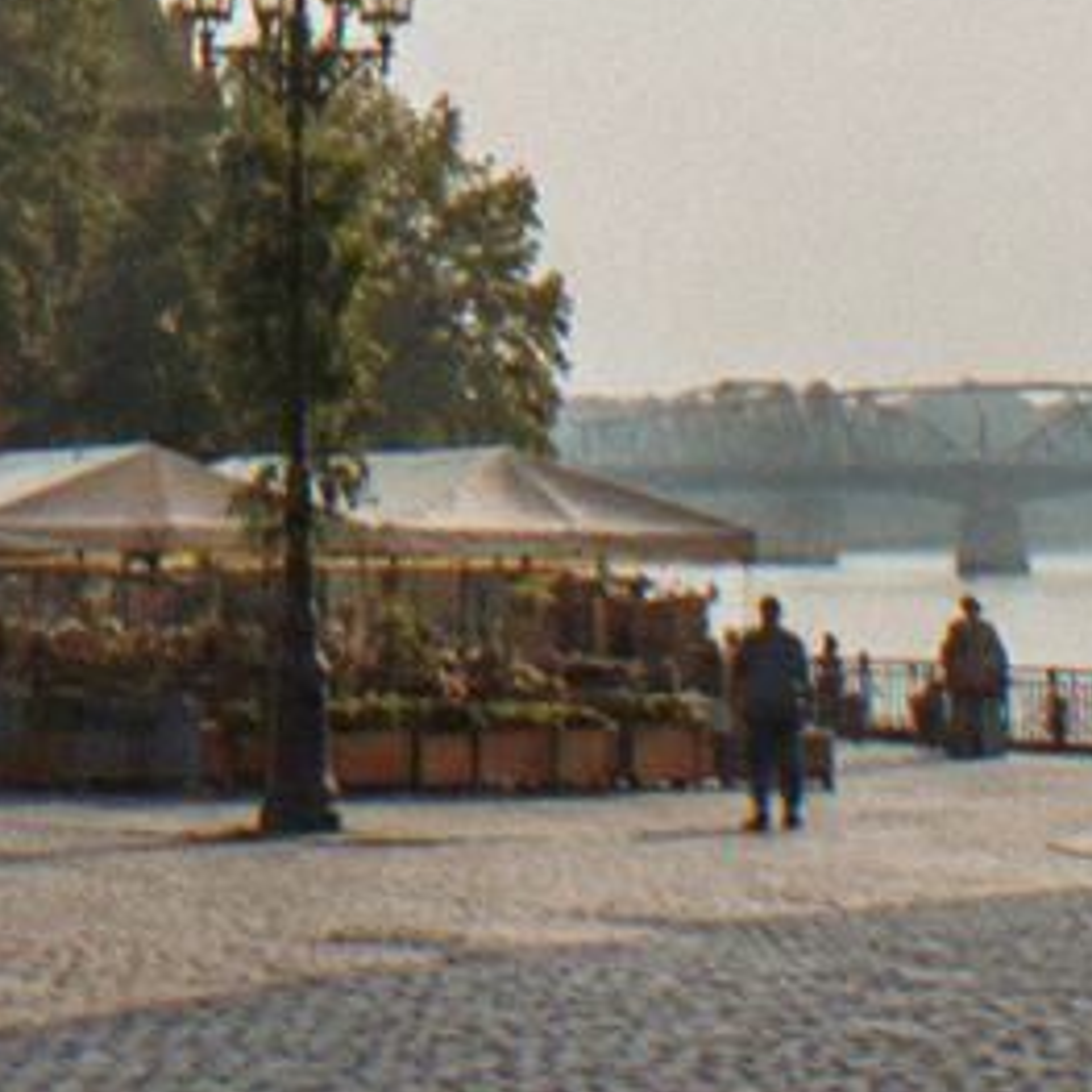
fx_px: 7388
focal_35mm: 207
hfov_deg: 8.4
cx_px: -266
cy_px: 54
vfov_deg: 8.4
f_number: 8
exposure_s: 1/800
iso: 320
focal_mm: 64
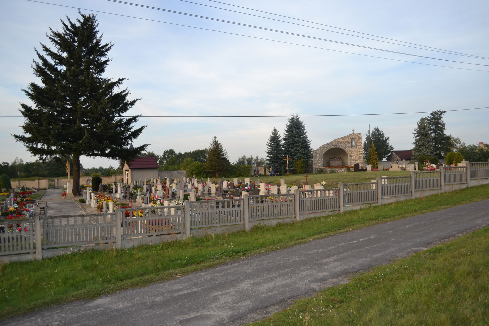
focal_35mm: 27
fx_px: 367
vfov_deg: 47.9
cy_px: 163
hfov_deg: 67.4
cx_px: 244
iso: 100
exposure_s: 1/200
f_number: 4
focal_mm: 18
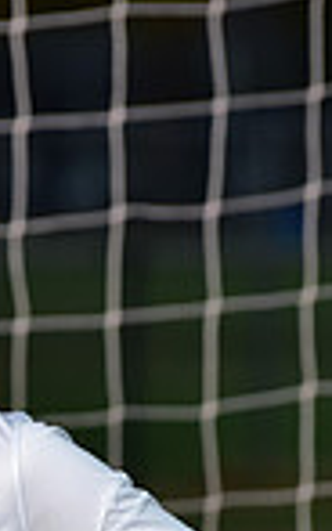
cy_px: 983
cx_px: -189
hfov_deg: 1.6
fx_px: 11614
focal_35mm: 803
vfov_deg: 2.6
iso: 250
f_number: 4.5
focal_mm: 200
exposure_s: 1/200
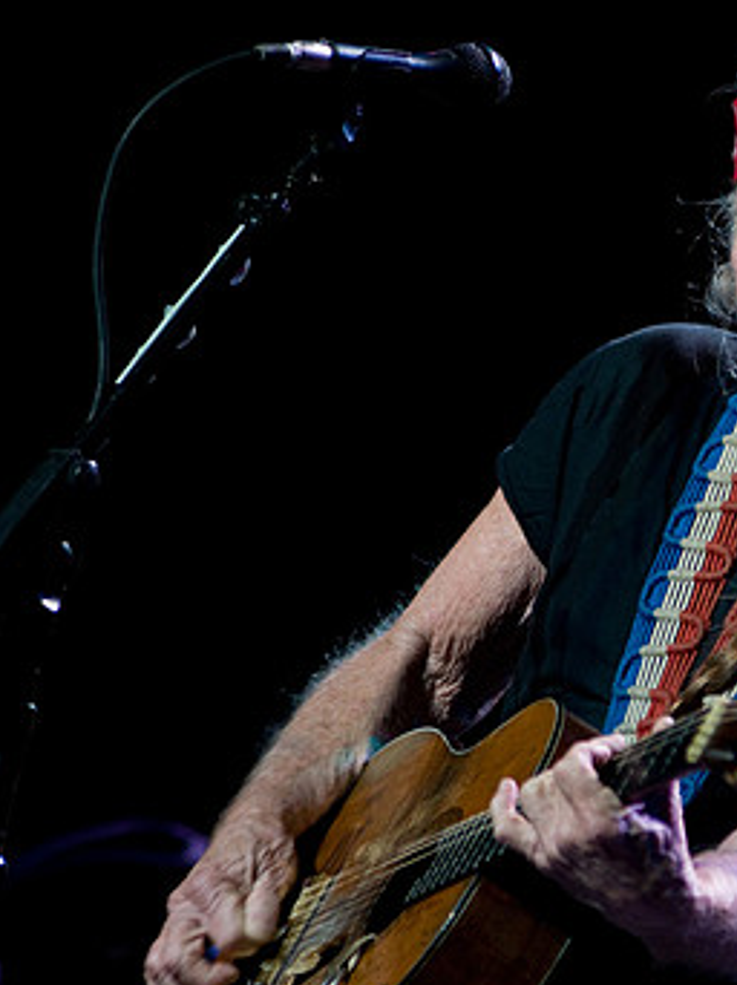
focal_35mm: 489
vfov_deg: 4.1
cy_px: 546
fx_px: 13899
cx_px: 786
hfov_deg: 3.0
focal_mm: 200
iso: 800
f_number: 3.2
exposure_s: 1/320
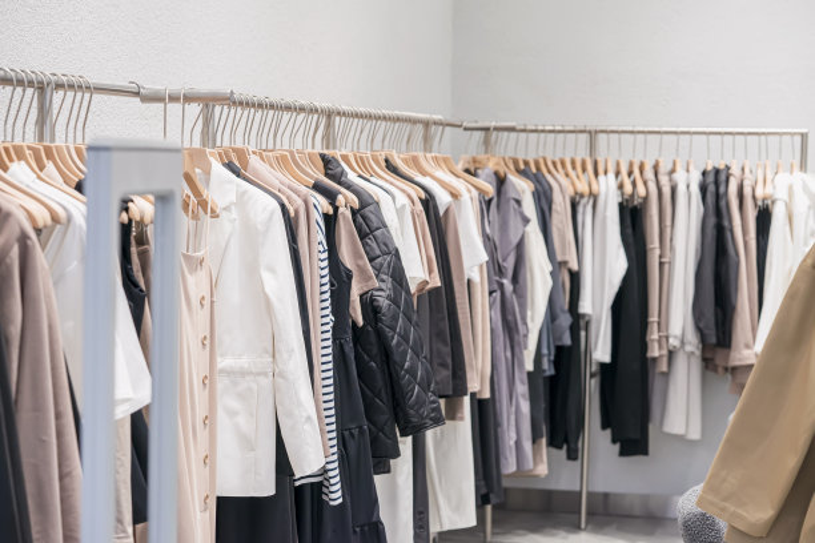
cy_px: 272
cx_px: 408
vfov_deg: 16.1
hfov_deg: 23.9
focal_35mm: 85
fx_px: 1924
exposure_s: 1/320
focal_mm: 85
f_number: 5
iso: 400
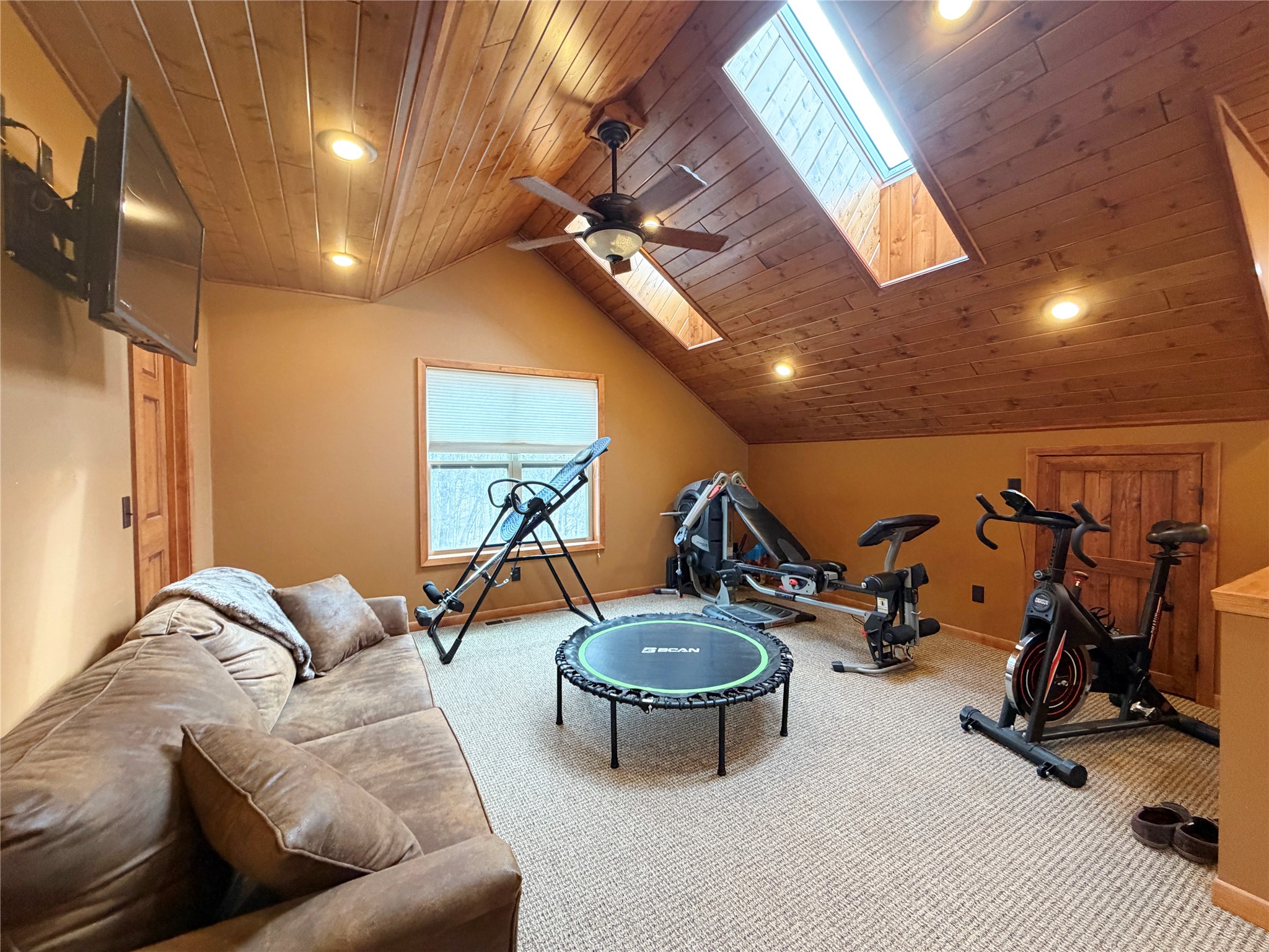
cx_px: 634
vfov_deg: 85.7
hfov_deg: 102.1
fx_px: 513
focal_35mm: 14
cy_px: 476
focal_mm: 2.22
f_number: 2.2
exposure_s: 1/60
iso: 400
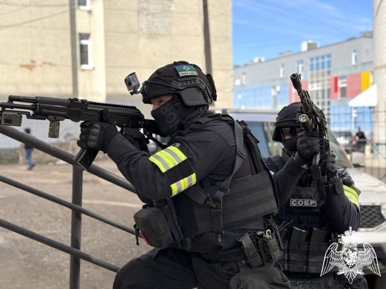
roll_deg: +1.7
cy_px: 144
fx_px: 535
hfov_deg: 39.7
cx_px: 193
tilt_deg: -1.5
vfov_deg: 30.3
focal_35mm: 48
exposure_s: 1/2146
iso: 64
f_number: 1.78
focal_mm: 6.76
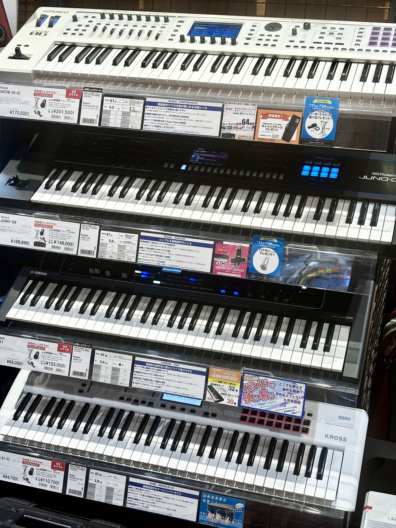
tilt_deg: -10.3
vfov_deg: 36.8
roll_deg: -4.9
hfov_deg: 28.0
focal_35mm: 52
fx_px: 793
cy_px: 264
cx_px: 198
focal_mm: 5.96
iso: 50
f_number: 1.6
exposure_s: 1/100
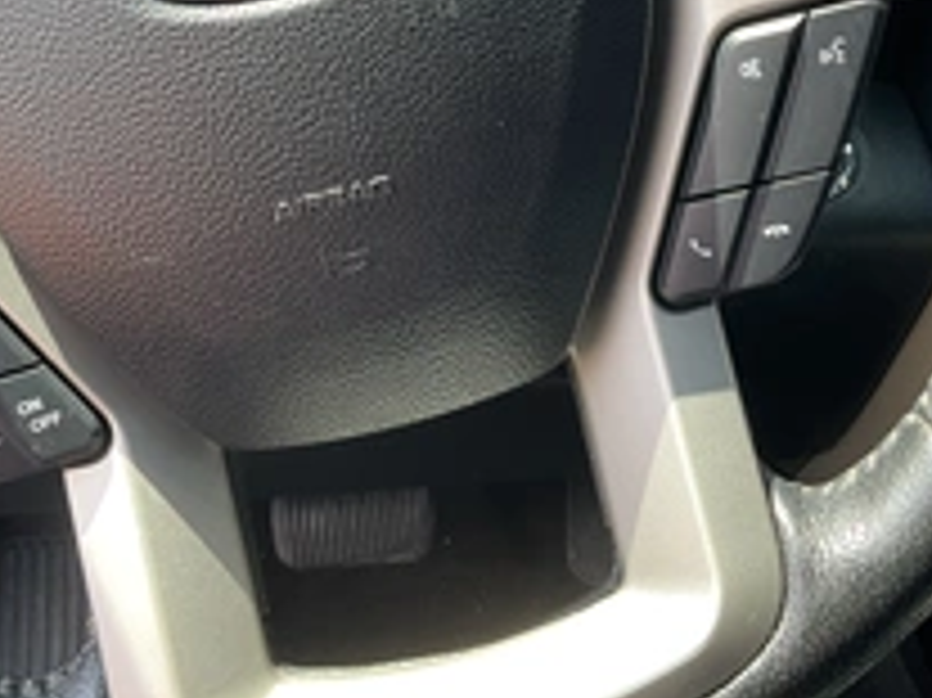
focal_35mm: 56
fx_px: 1507
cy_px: 117
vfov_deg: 25.5
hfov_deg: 34.3
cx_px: 419
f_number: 1.8
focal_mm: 3
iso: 25
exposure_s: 1/122
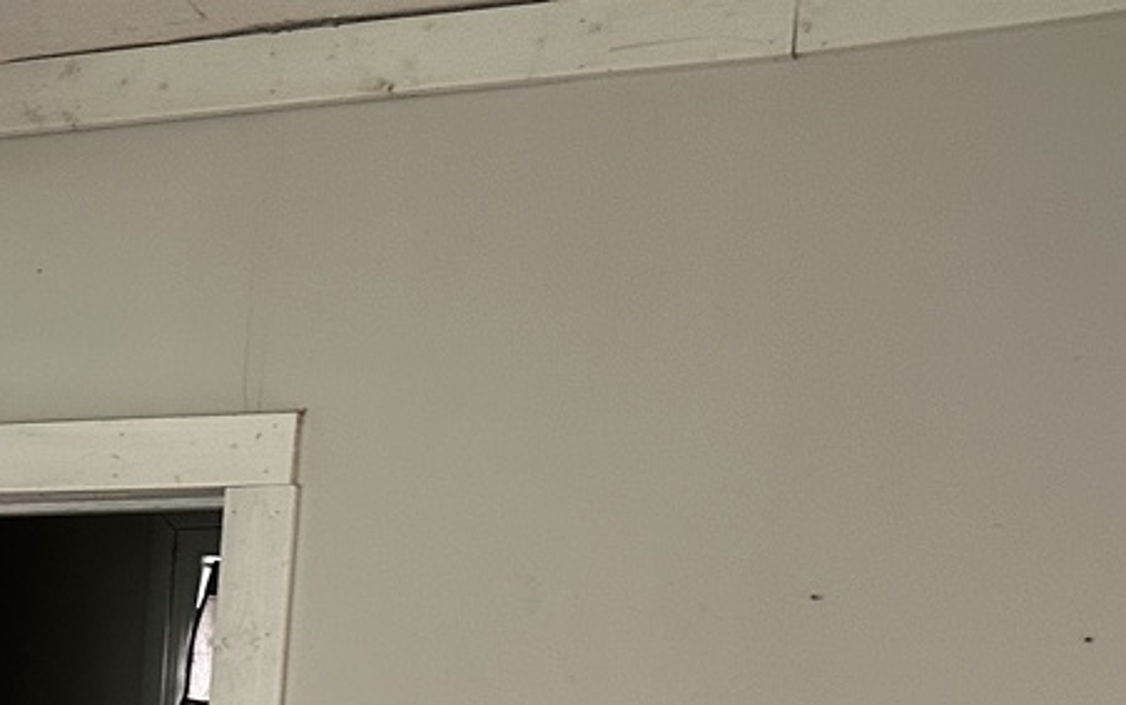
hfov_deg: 22.9
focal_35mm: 81
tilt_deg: -0.3
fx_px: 2487
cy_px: 1024
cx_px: -309
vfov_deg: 15.1
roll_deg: -3.6
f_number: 1.78
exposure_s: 1/70
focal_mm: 6.86
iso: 250
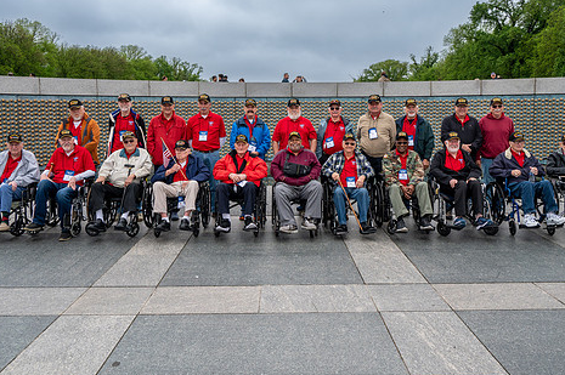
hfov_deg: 60.3
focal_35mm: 31
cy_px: 159
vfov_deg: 42.1
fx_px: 486
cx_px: 291
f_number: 8
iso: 640
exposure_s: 1/800
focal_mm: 24
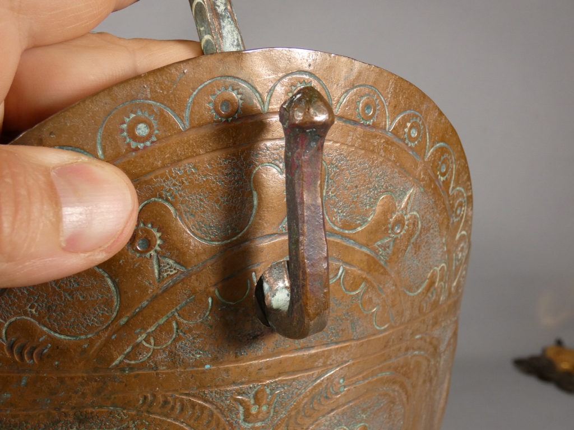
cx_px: 287
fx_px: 713
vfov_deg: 33.6
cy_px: 215
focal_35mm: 43
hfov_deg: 43.9
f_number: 3.7
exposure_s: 1/125
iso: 200
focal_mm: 7.8
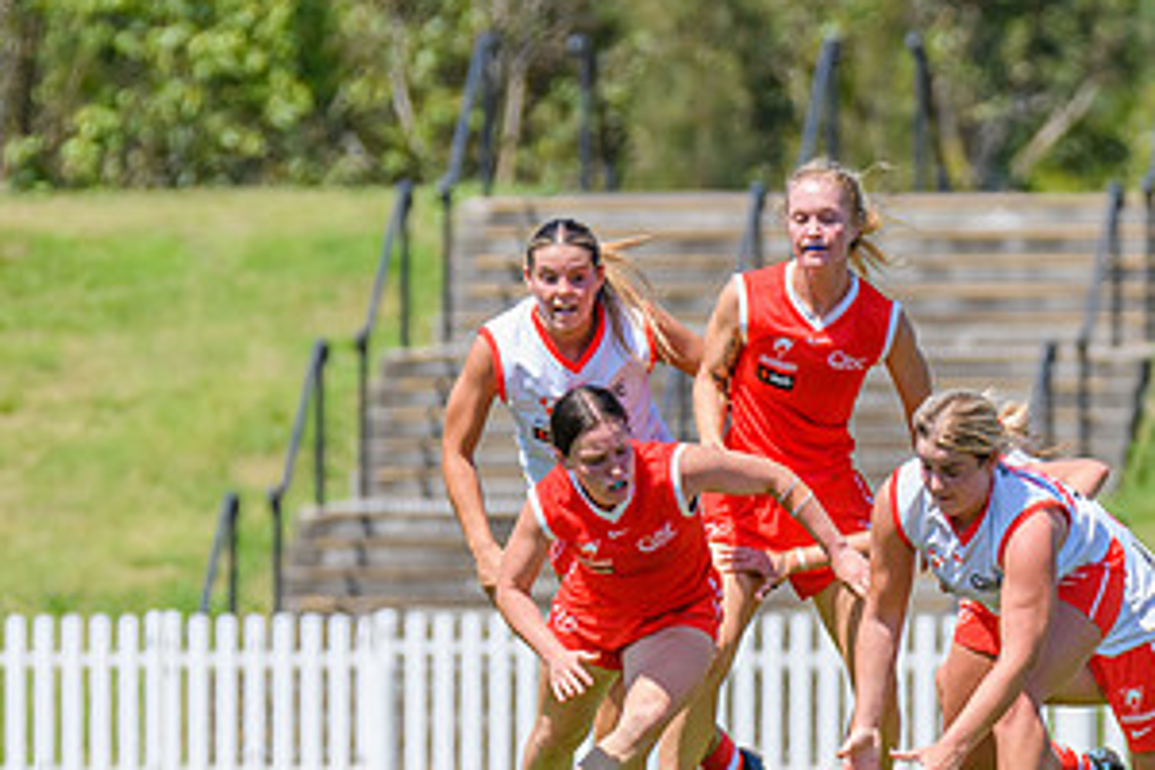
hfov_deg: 2.2
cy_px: 648
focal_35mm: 938
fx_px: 30092
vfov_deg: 1.5
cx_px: 720
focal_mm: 360
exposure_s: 1/2000
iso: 800
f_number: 8
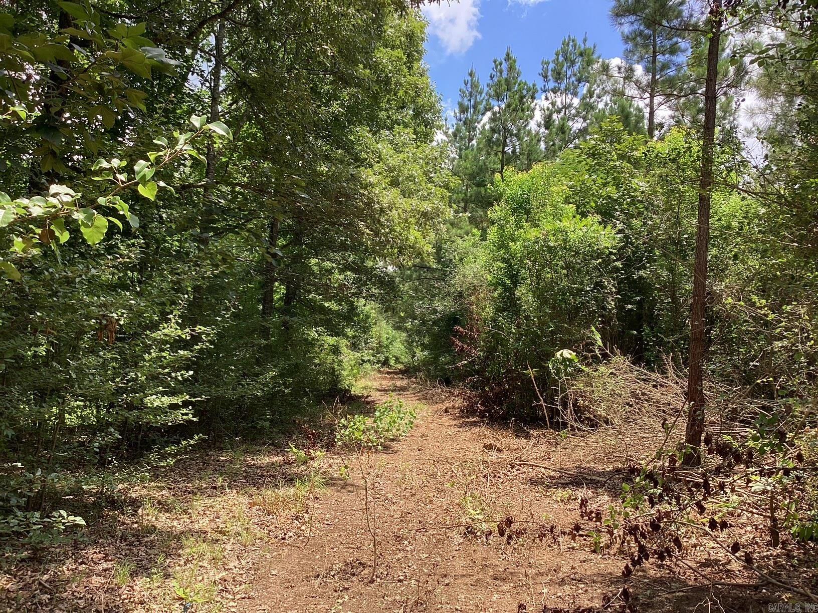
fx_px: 733
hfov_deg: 58.4
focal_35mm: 31
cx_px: 409
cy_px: 306
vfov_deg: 45.4
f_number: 2.4
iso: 25
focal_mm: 3.3
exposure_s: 1/307
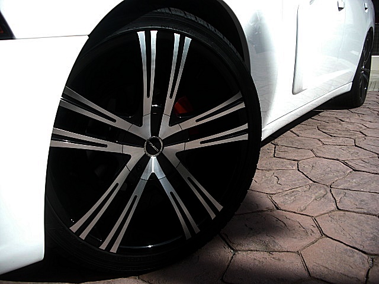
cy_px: 142
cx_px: 190
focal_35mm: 36
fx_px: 394
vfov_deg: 39.7
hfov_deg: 51.4
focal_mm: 6.3
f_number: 2.8
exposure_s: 1/800
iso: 50
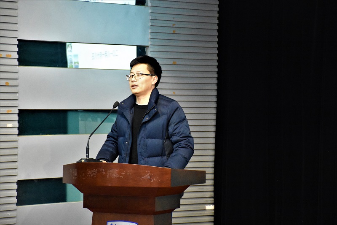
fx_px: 1193
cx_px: 168
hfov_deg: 16.1
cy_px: 112
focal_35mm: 128
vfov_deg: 10.7
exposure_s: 1/125
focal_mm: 85
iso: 14400
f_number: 5.3
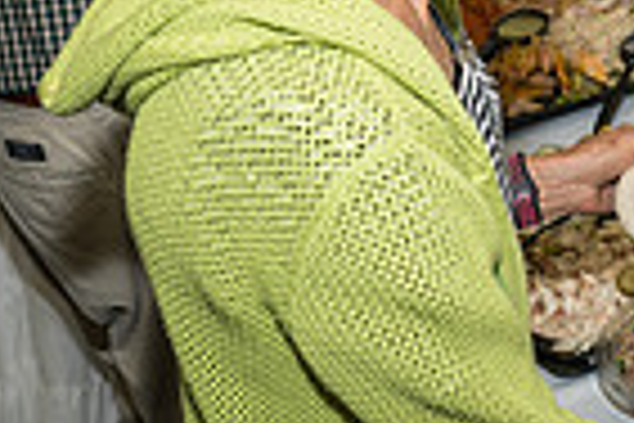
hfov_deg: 19.2
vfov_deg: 13.8
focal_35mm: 99
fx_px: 1743
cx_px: 805
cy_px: 151
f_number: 4.8
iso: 125
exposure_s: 1/60
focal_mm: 24
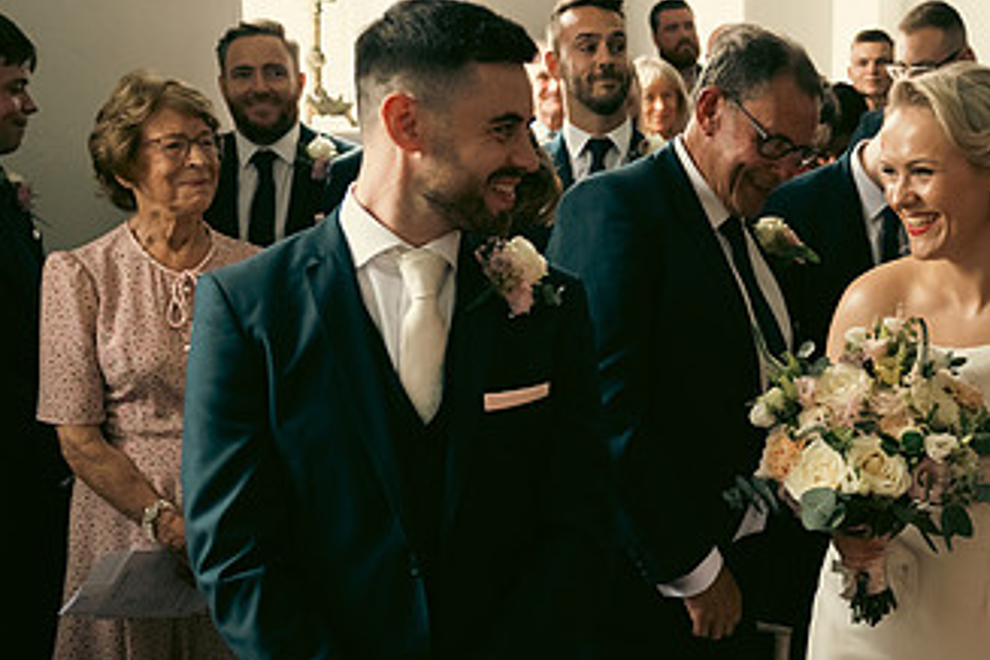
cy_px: 392
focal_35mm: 55
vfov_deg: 24.6
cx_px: 848
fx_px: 1512
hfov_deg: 34.6
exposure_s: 1/160
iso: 800
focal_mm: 31
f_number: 3.5
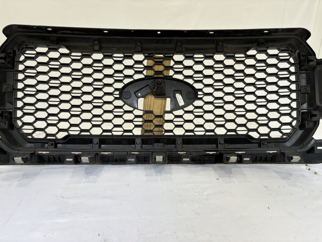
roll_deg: +1.0
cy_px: 121
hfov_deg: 67.3
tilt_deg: -19.9
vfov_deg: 53.1
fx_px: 242
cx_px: 161
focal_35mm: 26
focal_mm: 5.96
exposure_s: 1/122
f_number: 1.6
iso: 80
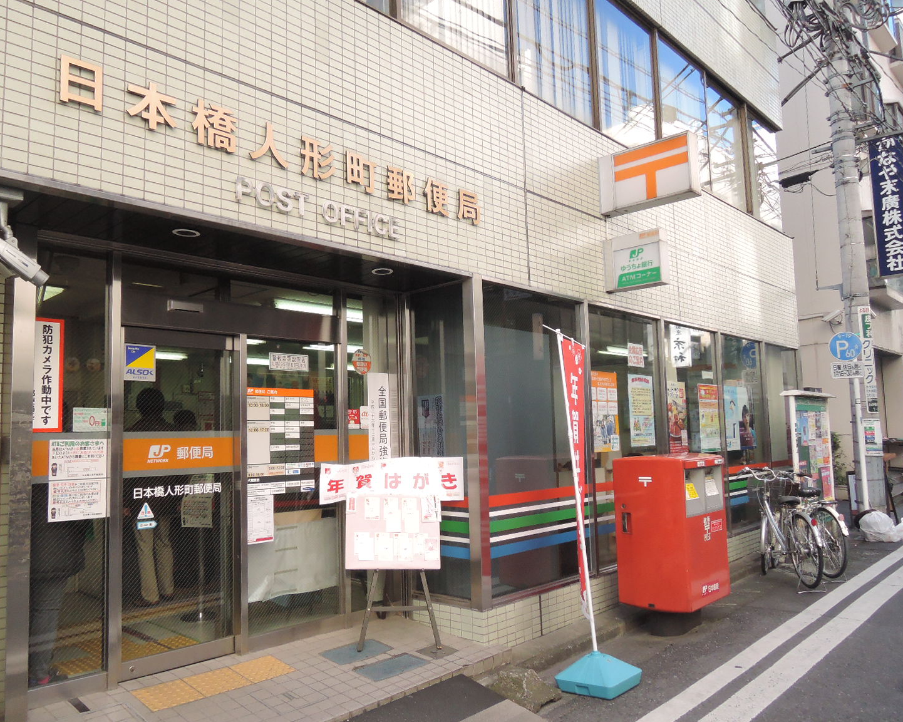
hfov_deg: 65.9
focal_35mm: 26
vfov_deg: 54.9
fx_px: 695
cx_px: 409
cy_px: 373
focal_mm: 5.1
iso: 800
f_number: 3.5
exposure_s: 1/800
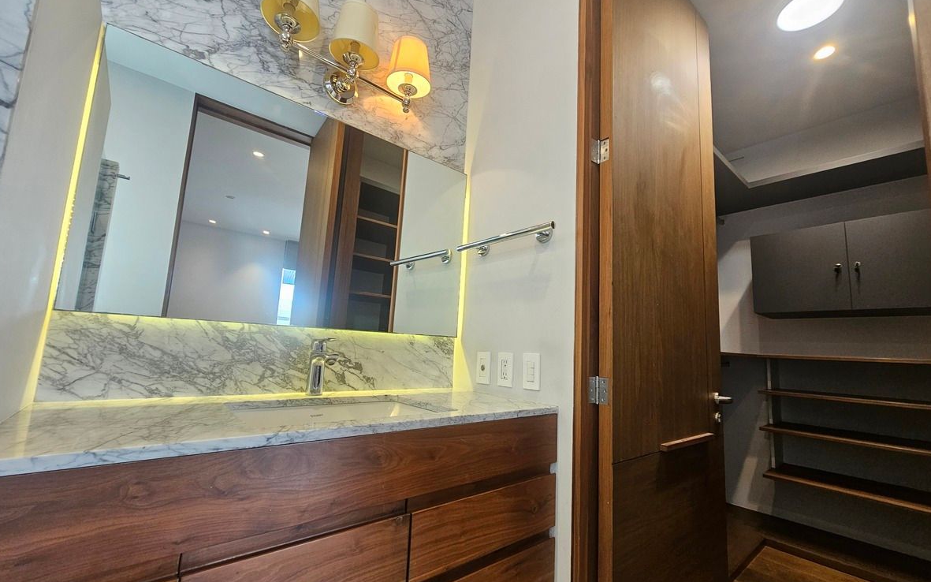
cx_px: 467
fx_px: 355
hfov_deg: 105.3
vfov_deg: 78.6
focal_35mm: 14
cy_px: 300
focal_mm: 2.2
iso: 200
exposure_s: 1/60
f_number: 2.2
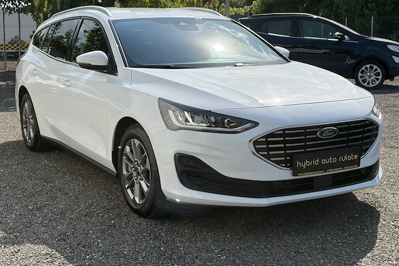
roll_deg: +1.3
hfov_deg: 36.3
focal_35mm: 55
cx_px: 202
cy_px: 117
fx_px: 609
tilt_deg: -7.8
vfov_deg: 24.6
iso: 32
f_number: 1.6
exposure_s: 1/4975
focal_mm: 5.96
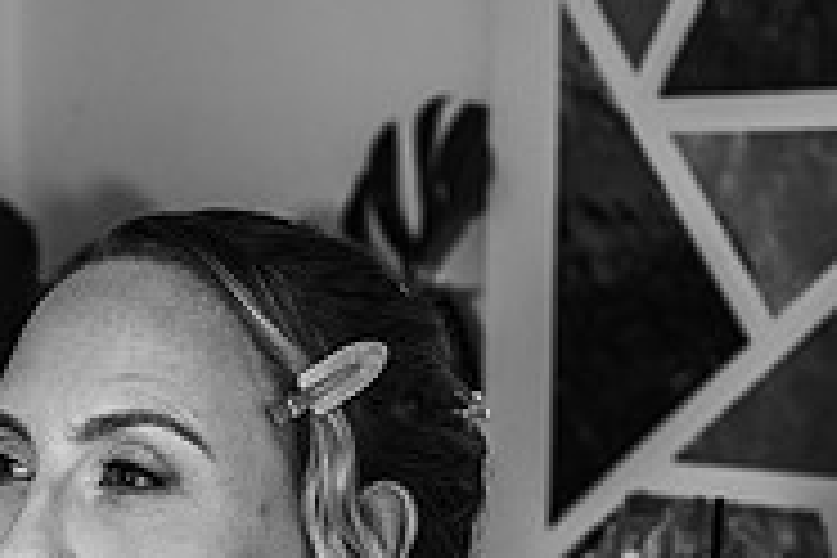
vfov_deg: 12.2
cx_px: 68
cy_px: 702
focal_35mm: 109
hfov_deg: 18.4
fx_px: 2534
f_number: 3.2
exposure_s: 1/200
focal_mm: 35
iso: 250
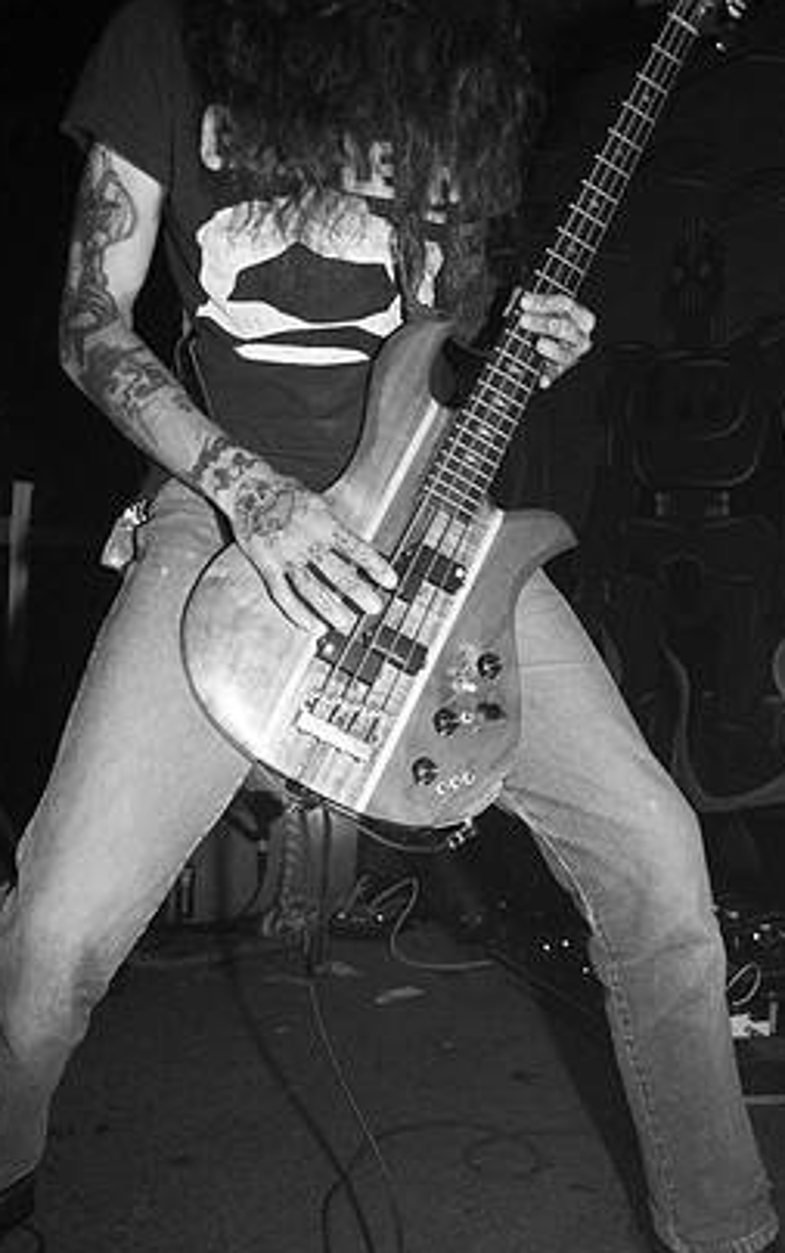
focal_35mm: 34
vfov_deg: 56.7
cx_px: 399
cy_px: 617
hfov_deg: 37.3
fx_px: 1162
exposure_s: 1/30
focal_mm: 20
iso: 800
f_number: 3.2
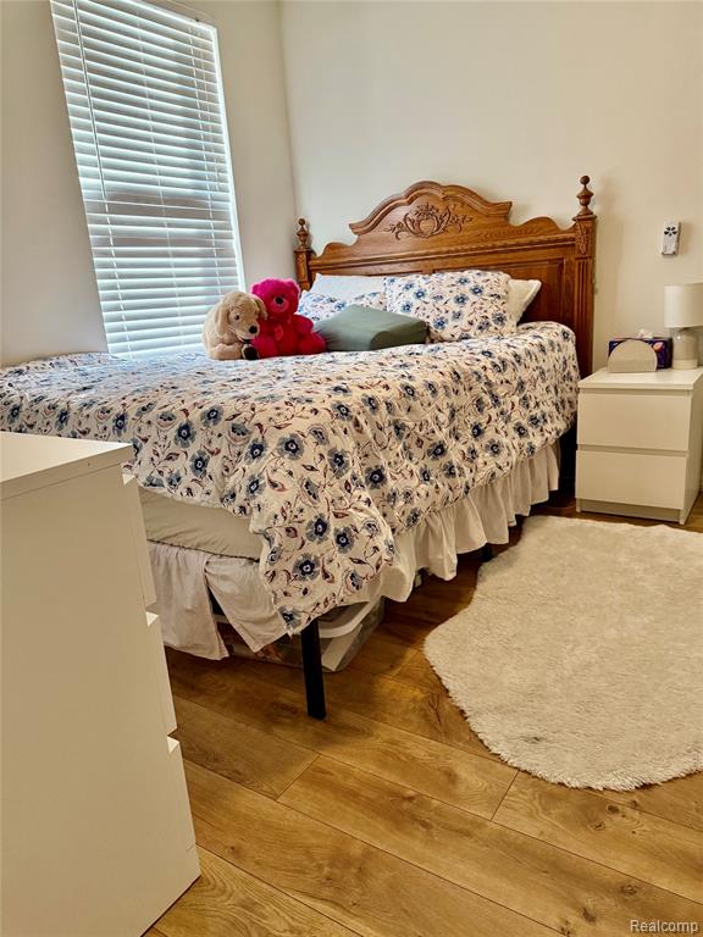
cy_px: 468
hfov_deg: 56.8
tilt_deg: -15.0
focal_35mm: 24
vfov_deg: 71.6
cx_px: 352
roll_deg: +3.9
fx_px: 650
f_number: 1.78
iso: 400
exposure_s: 1/120
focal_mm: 6.76
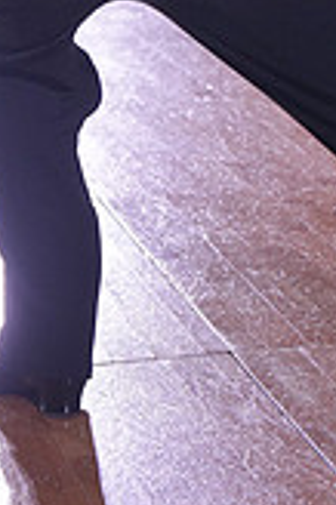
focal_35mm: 177
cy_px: -289
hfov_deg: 7.6
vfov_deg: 11.1
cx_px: 479
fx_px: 2483
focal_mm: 50
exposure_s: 1/500
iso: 1600
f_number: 4
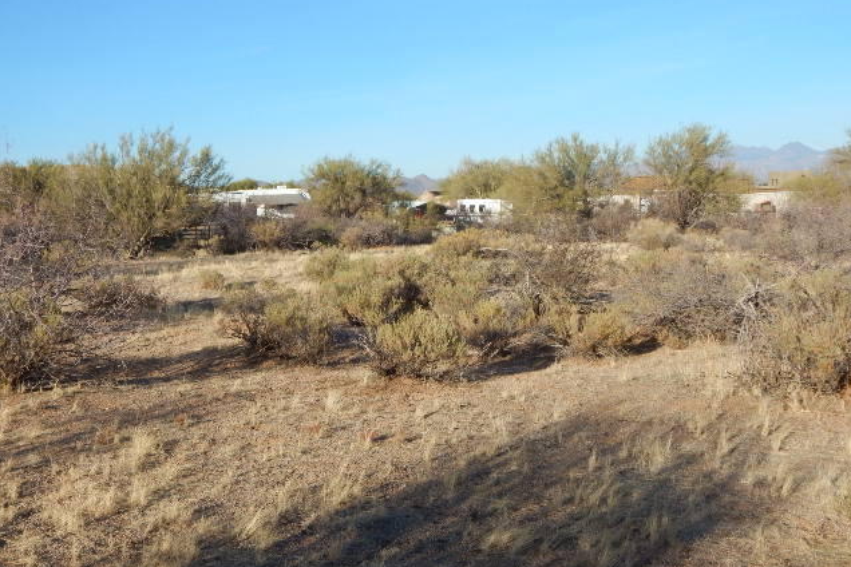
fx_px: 1064
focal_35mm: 45
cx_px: 427
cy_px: 304
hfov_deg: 43.6
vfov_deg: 29.9
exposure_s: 1/1250
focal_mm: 7.7
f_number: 3.6
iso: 125
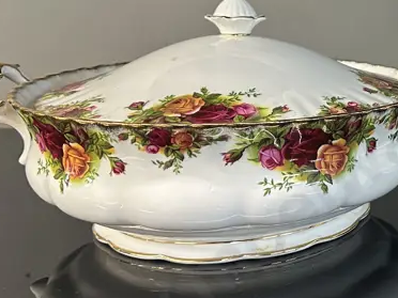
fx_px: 759
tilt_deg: -10.4
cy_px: 85
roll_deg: -0.6
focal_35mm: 66
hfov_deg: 26.4
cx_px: 470
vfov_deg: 22.1
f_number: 1.78
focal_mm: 6.86
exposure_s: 1/50
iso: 200
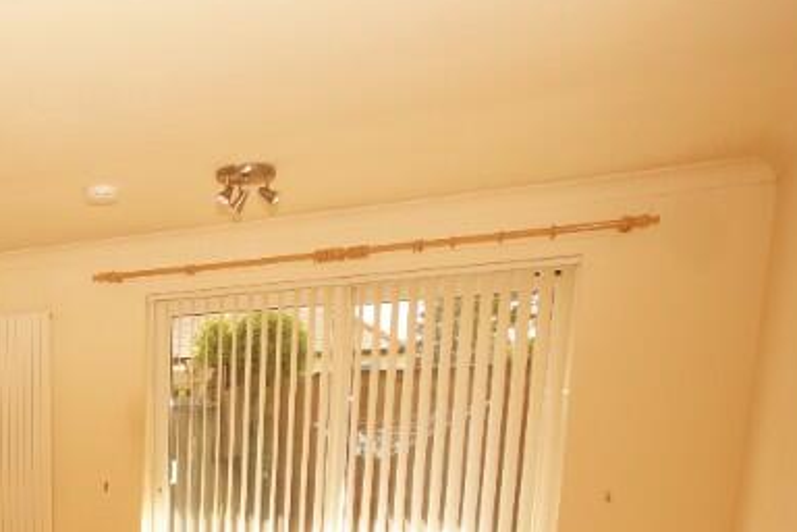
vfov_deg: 29.8
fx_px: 885
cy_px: 596
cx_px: -4
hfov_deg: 41.9
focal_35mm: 40
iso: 100
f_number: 4
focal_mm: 10
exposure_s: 1/100
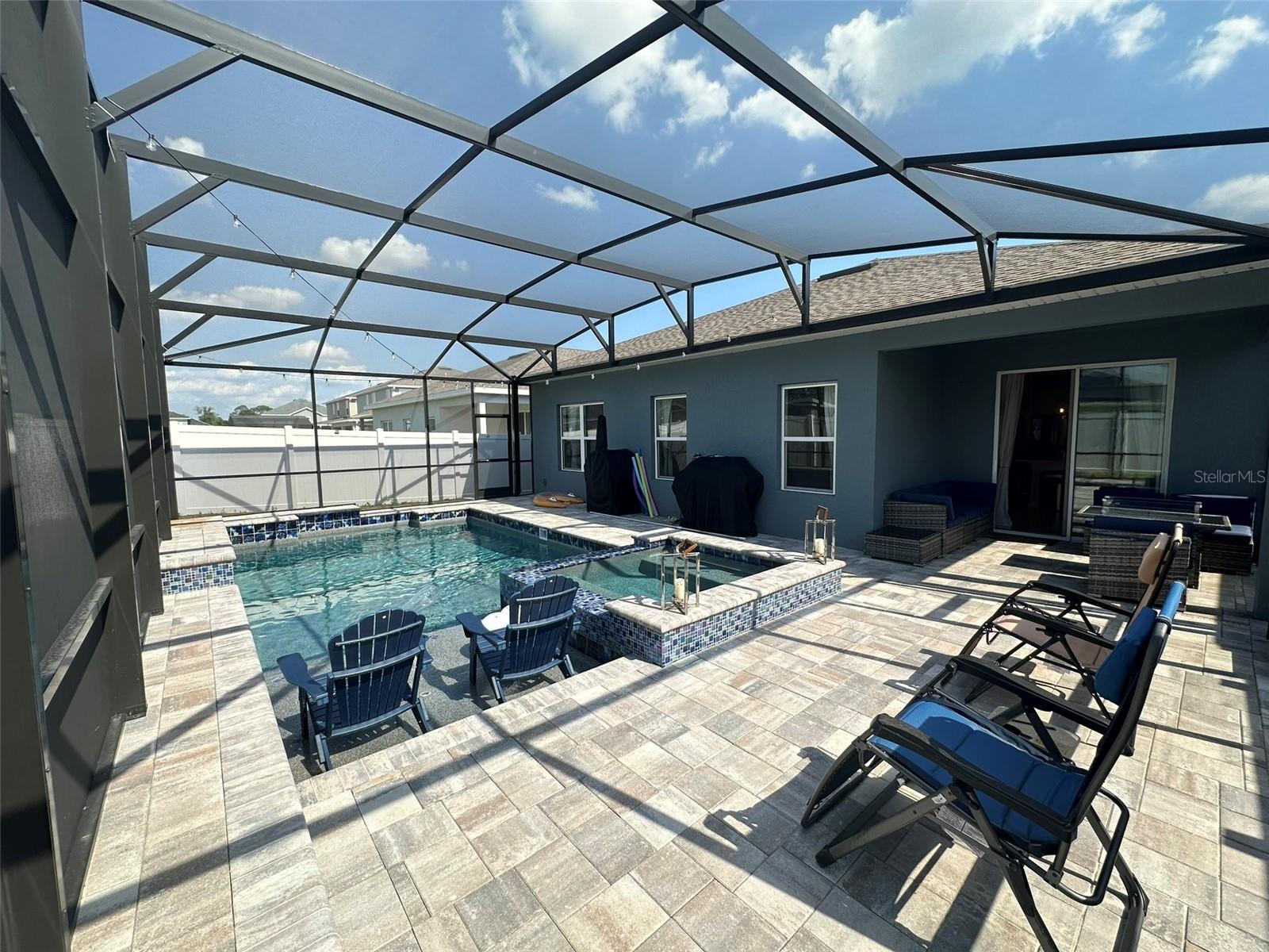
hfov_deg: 102.1
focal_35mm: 14
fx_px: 513
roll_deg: +0.5
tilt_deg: -4.4
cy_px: 476
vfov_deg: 85.7
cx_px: 634
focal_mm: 2.22
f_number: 2.2
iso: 50
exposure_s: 1/910
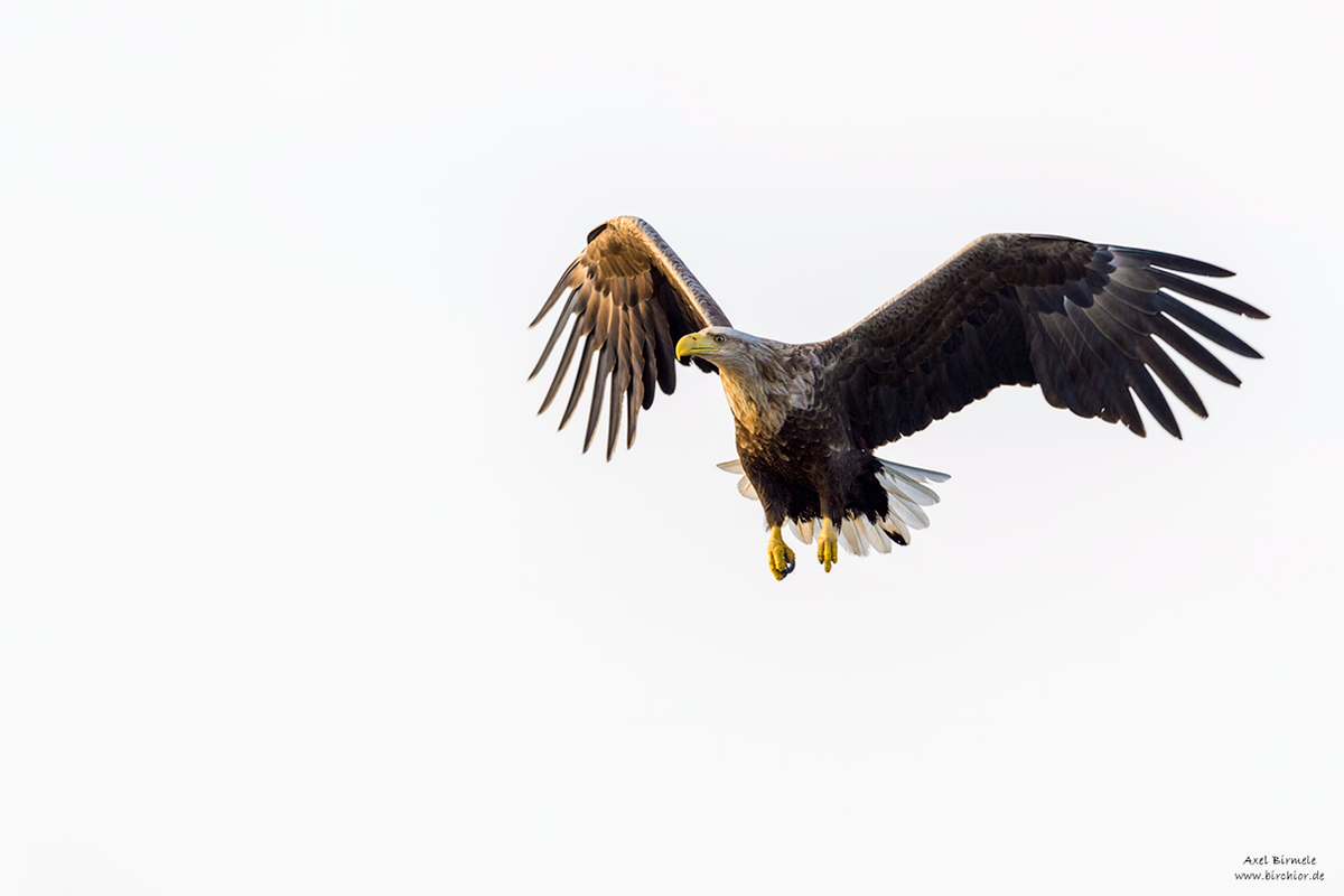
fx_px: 18665
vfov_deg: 2.7
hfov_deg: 4.1
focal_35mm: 500
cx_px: 672
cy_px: 448
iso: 140
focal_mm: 500
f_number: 4
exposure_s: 1/1250
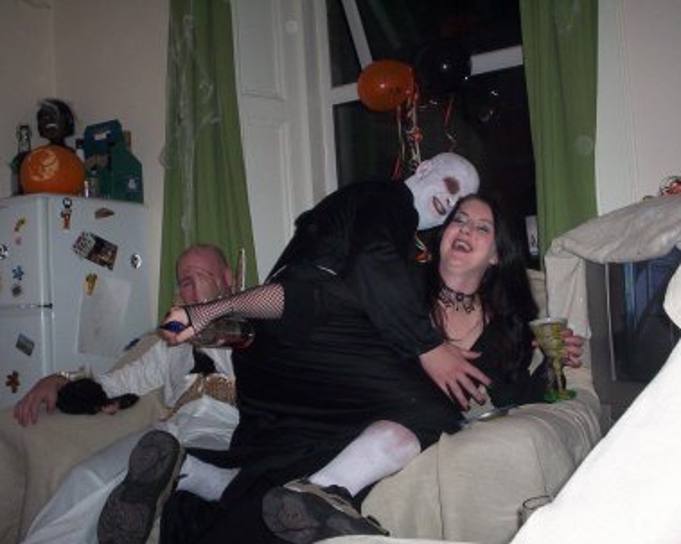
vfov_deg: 37.3
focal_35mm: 40
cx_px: 350
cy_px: 273
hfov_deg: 45.8
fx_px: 806
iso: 140
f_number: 4.5
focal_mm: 4.99
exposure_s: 1/60
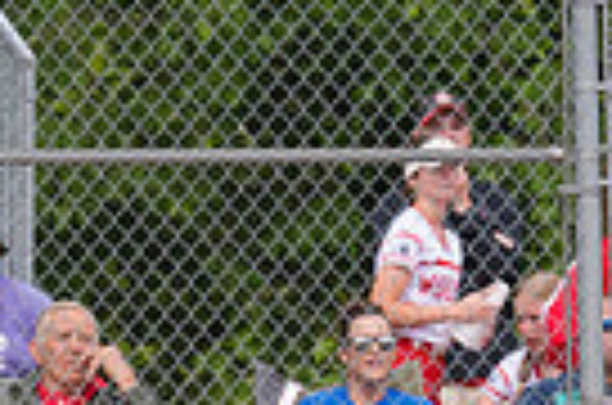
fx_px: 19013
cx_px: -288
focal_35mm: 1121
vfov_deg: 1.2
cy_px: 342
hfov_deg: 1.8
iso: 320
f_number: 5.6
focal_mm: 175
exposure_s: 1/1600
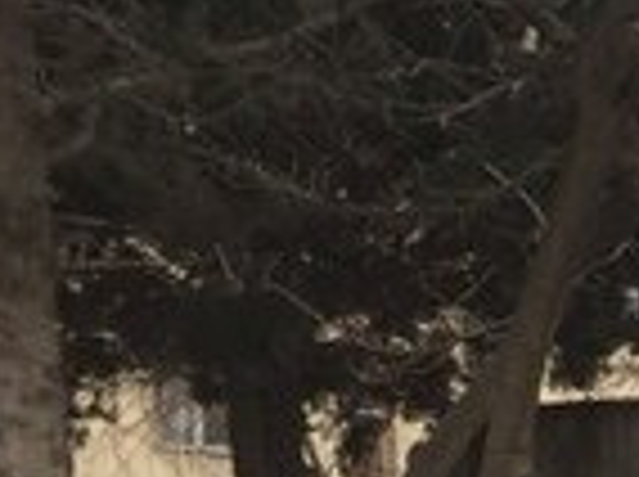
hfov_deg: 12.7
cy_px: 997
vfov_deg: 10.0
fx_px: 2488
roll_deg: -1.5
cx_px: 1292
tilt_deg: -8.7
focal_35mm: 135
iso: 32
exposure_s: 1/246
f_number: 2.2
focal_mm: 4.15
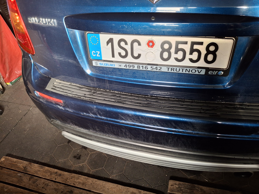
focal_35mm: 25
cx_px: 130
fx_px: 187
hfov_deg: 69.4
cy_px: 97
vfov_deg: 54.9
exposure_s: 1/100
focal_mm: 4.69
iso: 250
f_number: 1.8
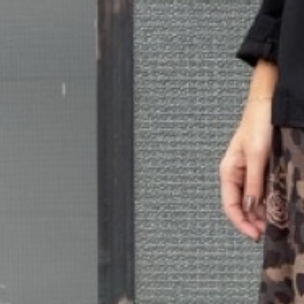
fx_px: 2891
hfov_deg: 6.0
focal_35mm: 291
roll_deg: +0.4
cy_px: 143
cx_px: 364
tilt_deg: -2.7
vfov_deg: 6.0
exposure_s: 1/60
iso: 100
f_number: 1.78
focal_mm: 6.76
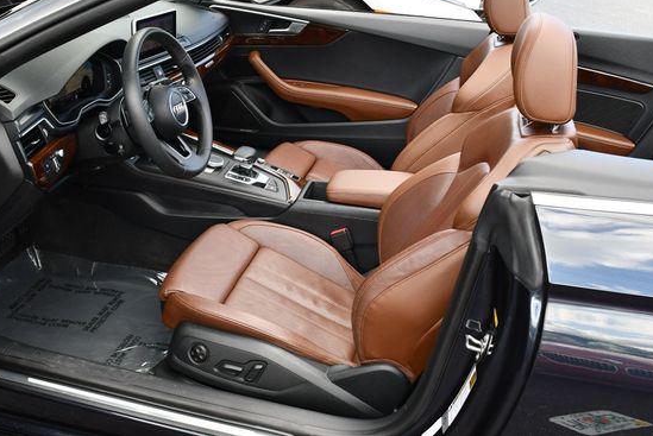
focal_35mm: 42
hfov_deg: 46.3
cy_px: 183
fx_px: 762
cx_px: 288
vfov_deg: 31.9
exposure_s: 1/250
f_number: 5.6
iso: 400
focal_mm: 18
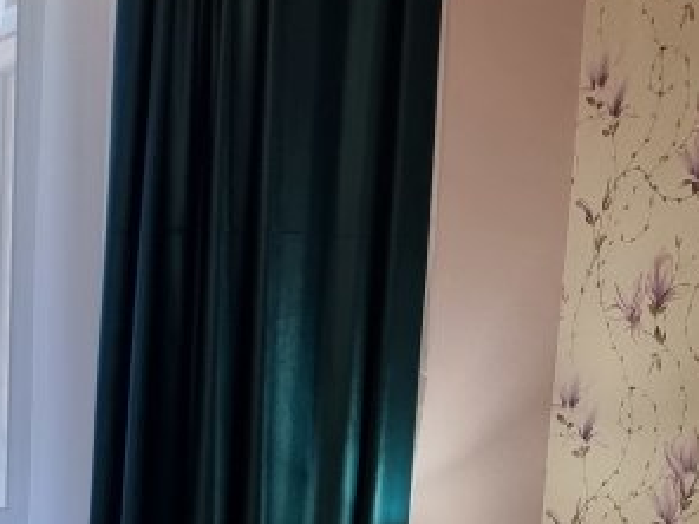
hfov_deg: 22.9
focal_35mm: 83
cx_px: 50
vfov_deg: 17.3
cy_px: 533
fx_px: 1676
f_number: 1.8
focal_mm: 6.7
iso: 160
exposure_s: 1/100
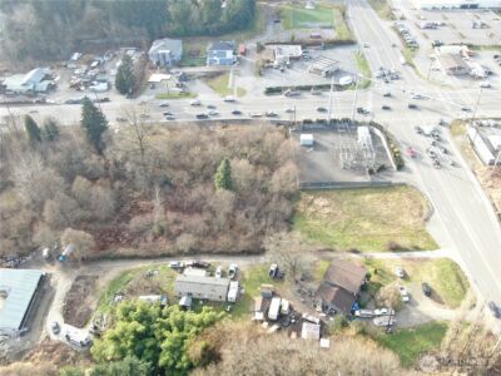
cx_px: 250
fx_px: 478
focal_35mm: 33
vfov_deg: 42.9
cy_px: 188
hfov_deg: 55.4
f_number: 3.2
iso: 100
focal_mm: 5.57
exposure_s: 1/100
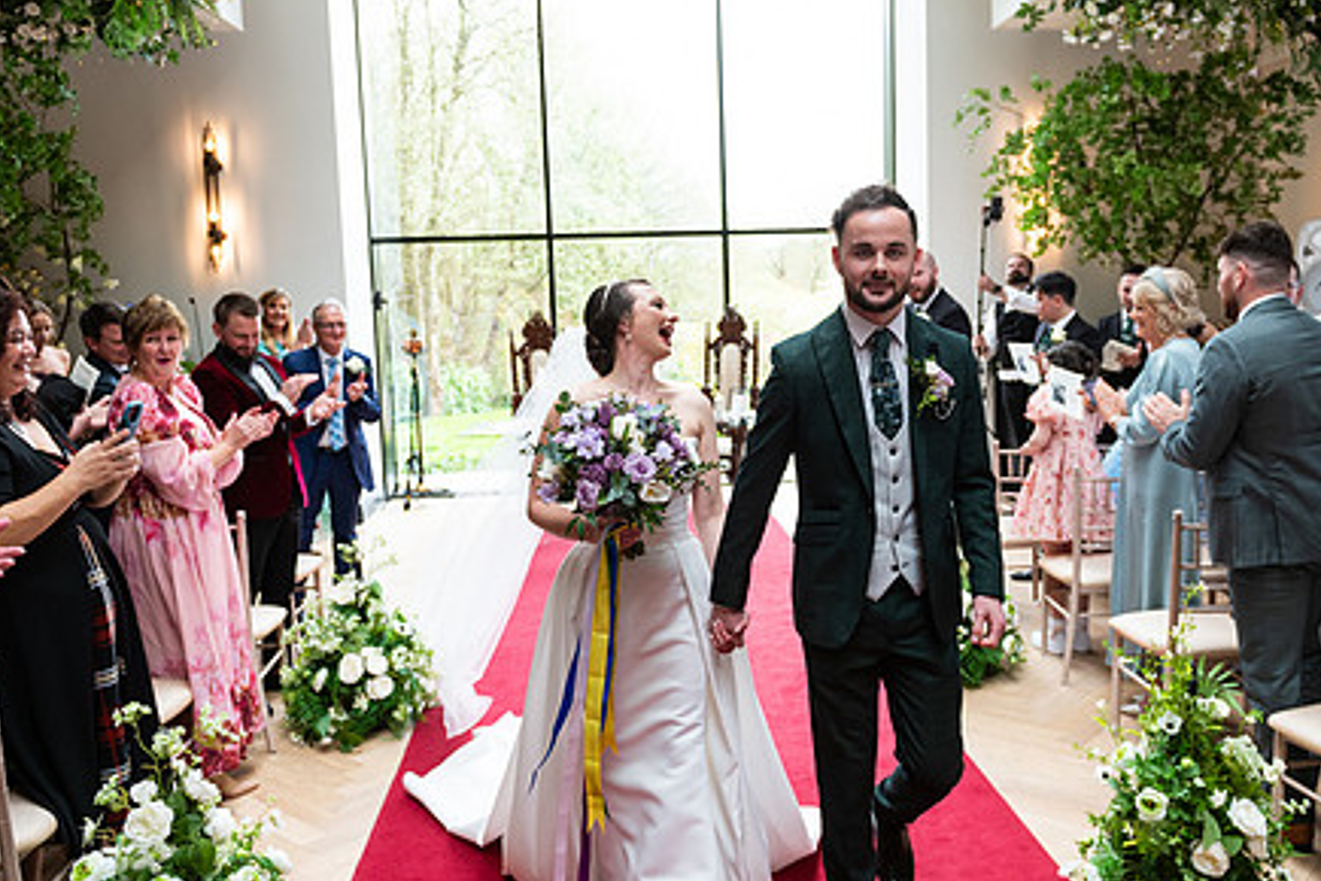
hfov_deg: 58.5
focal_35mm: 32
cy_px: 454
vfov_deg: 41.1
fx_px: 1174
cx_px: 744
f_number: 3.5
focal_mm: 24
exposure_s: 1/200
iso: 500
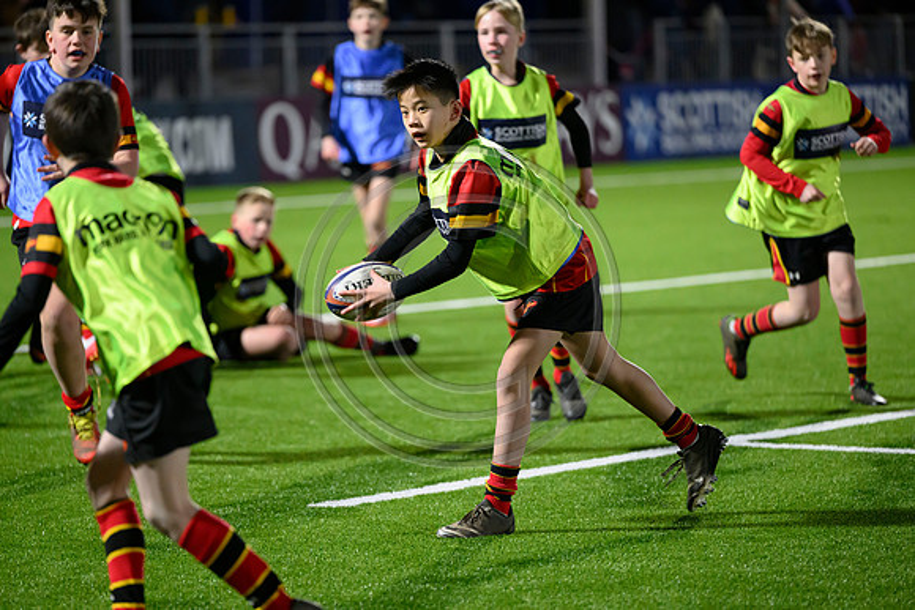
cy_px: 305
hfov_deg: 10.3
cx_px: 458
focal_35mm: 200
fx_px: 5084
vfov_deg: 6.9
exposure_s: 1/1000
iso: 6400
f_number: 3.2
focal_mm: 200
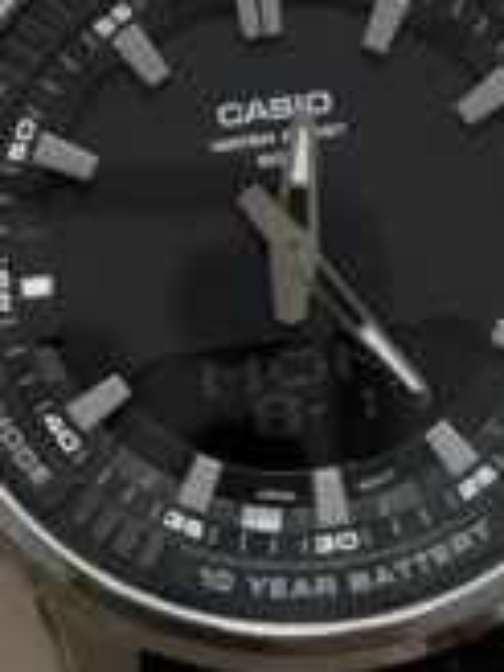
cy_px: 287
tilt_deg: -59.5
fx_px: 2271
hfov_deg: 12.7
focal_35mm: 117
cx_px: 254
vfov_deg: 16.8
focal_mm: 6.76
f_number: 1.78
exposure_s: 1/538
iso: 64
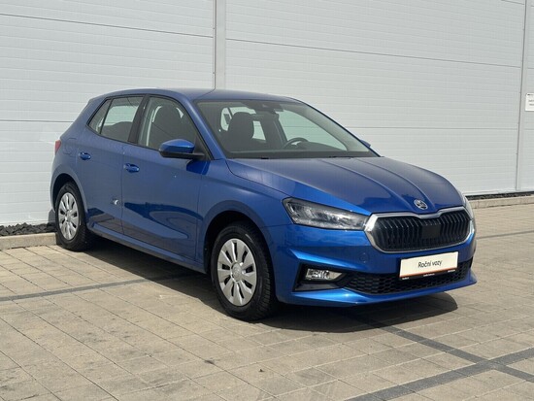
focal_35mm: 48
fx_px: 741
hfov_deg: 39.6
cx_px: 267
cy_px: 200
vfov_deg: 30.3
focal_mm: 6.86
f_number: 1.78
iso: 64
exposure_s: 1/8197
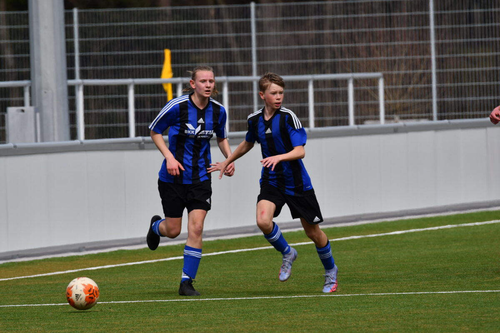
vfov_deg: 2.3
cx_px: 250
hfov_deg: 3.4
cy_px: 166
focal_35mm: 600
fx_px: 8333
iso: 400
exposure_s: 1/2000
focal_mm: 400
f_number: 7.1
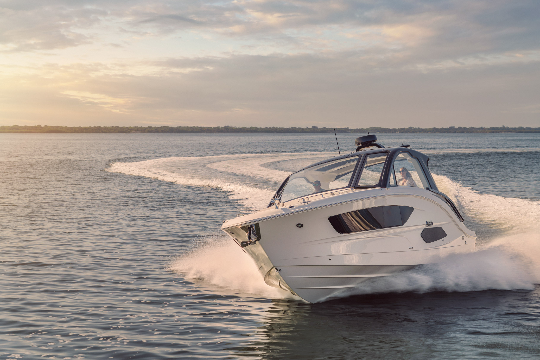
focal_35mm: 86
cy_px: 180
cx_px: 270
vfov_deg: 15.9
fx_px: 1290
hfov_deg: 23.6
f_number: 6.3
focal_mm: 86
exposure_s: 1/125
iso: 100
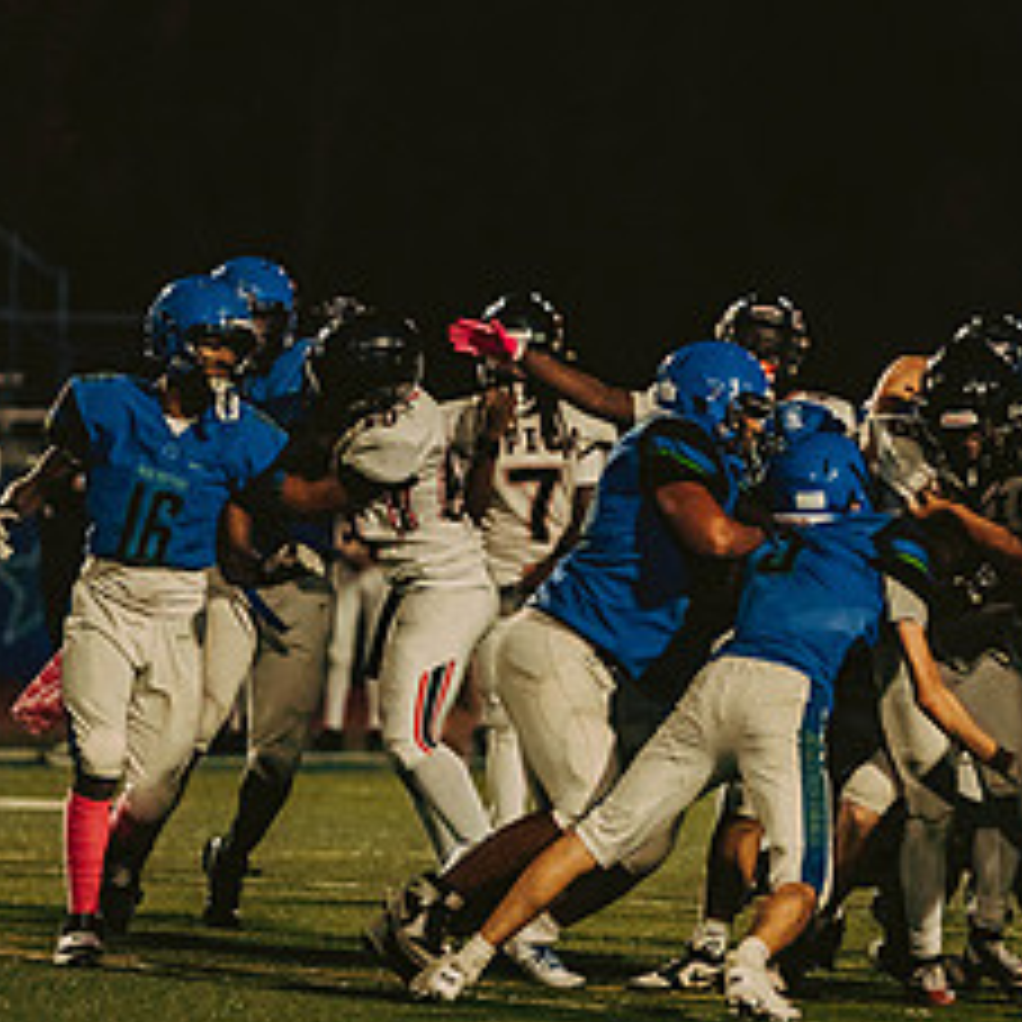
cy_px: 561
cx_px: 931
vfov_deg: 3.8
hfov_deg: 3.8
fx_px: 15499
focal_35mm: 464
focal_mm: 200
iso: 2500
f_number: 2.8
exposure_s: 1/1600
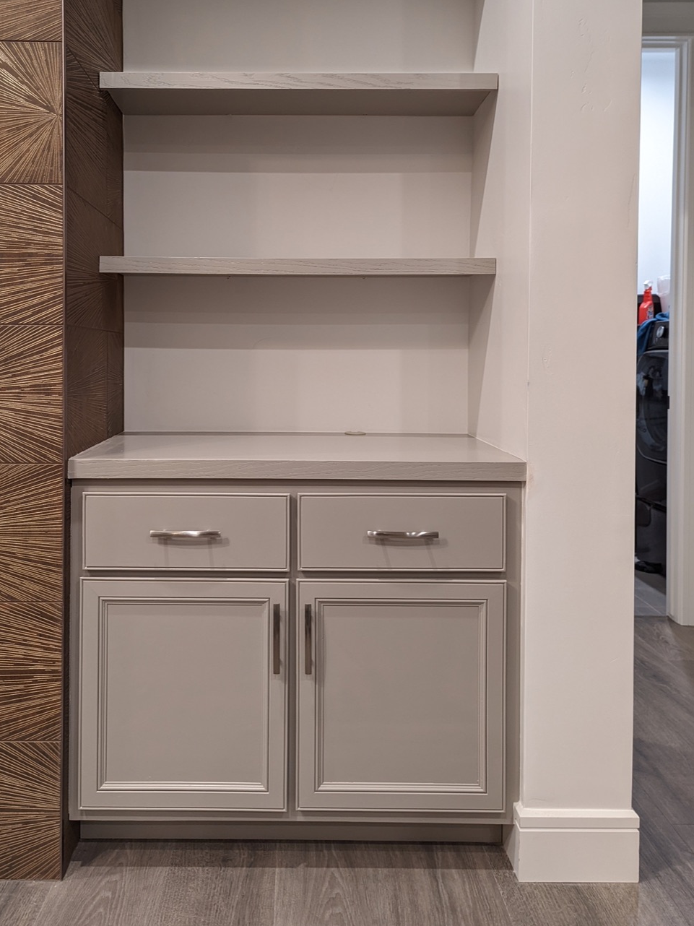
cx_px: 294
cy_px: 368
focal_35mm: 30
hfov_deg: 46.6
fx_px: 802
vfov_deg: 59.5
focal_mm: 6.81
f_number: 1.85
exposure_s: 1/24
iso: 248
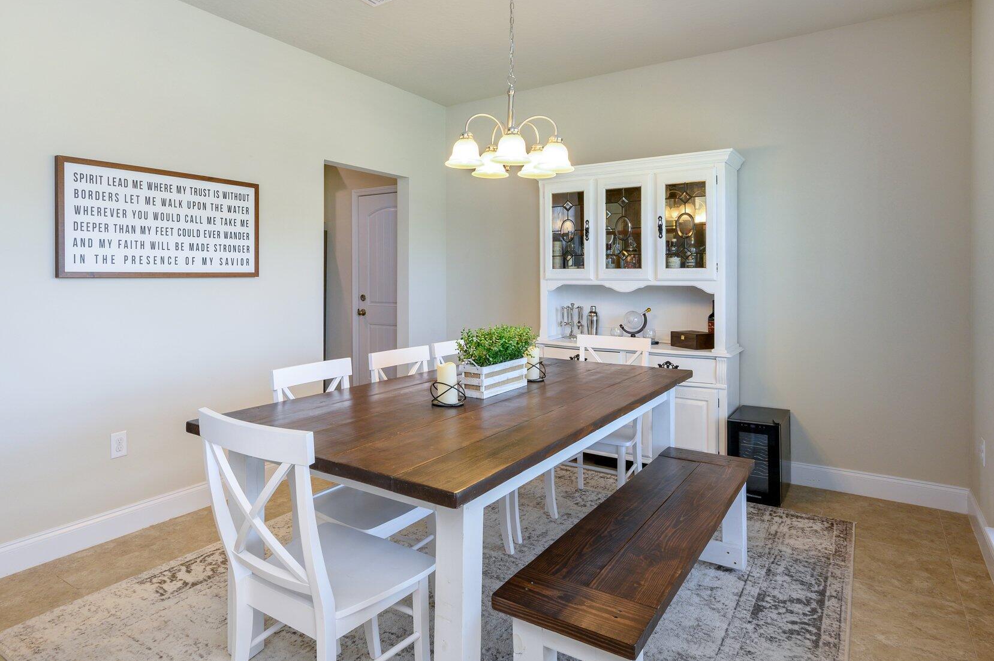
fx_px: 596
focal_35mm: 22
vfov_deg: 57.5
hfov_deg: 79.1
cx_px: 422
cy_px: 262
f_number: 9
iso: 320
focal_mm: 17.5
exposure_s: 1/20
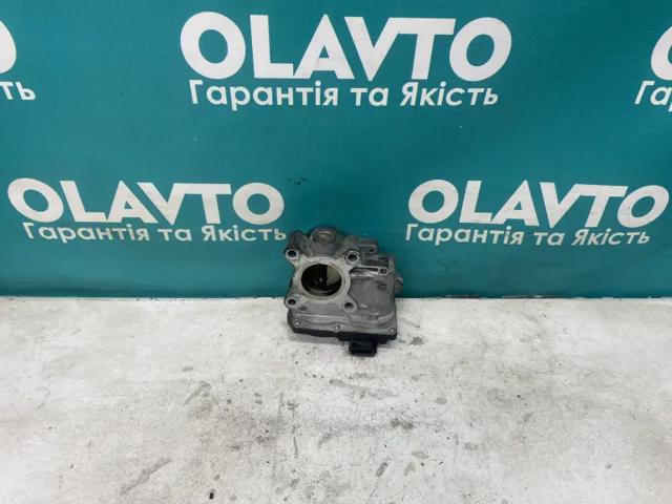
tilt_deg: -39.0
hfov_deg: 67.3
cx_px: 336
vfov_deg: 53.1
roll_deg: -1.6
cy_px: 252
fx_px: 505
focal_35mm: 26
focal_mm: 4.25
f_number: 1.8
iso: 100
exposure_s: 1/100
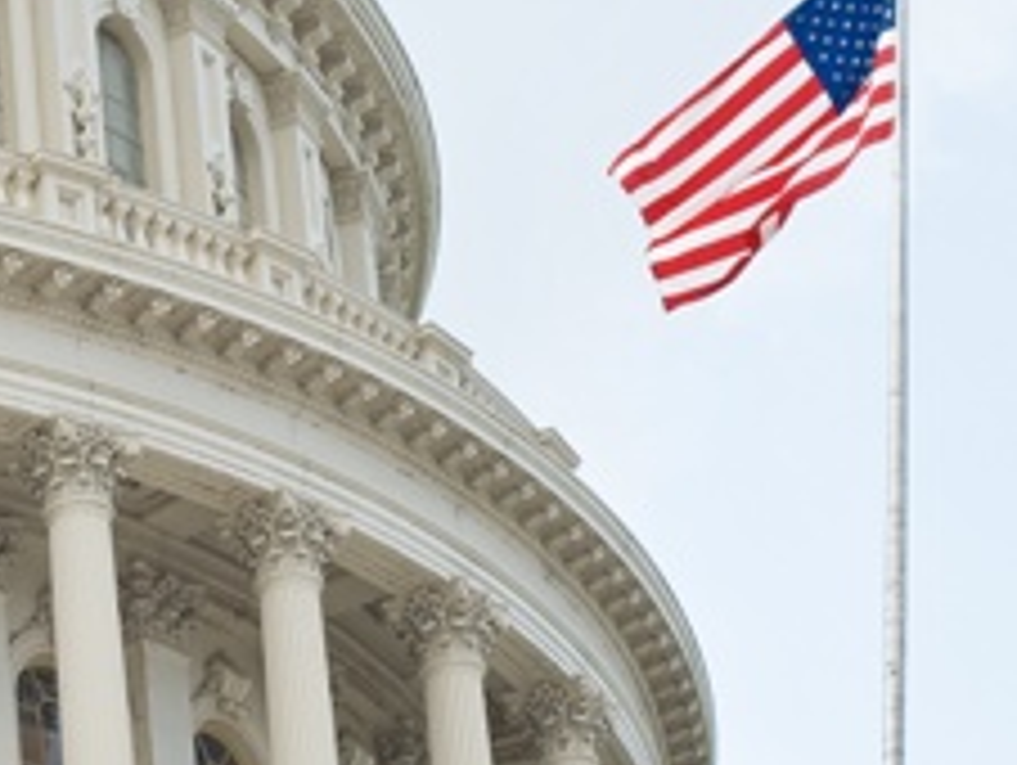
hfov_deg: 9.6
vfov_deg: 7.3
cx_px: 117
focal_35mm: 204
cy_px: 454
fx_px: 6000
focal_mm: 50
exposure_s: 1/250
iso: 100
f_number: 8
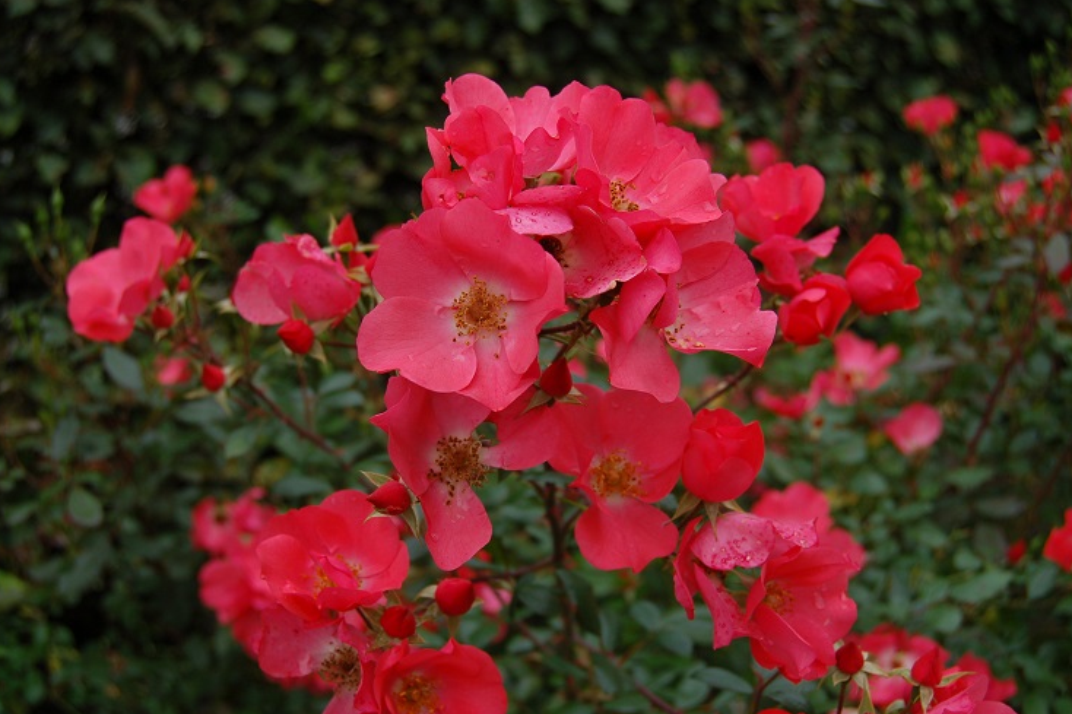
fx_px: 1459
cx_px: 529
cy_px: 355
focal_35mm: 49
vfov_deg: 27.5
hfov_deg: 40.4
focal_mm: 32
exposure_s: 1/125
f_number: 5.6
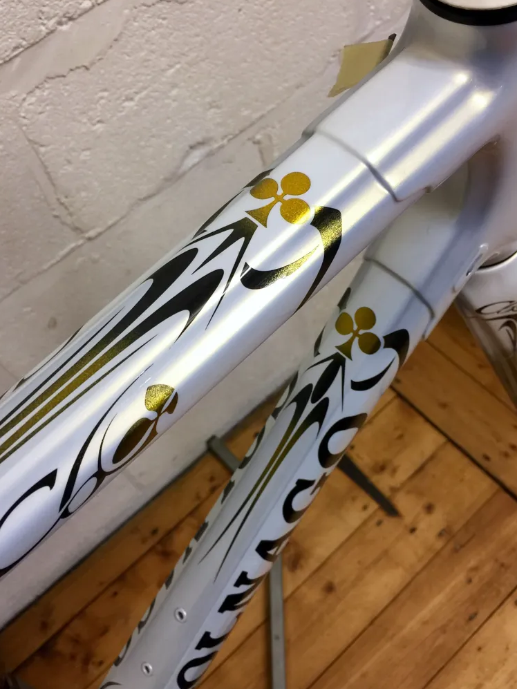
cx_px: 256
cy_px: 348
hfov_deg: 45.5
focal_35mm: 31
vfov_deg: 58.3
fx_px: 617
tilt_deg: -62.3
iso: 64
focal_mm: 4.15
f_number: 2.2
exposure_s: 1/17
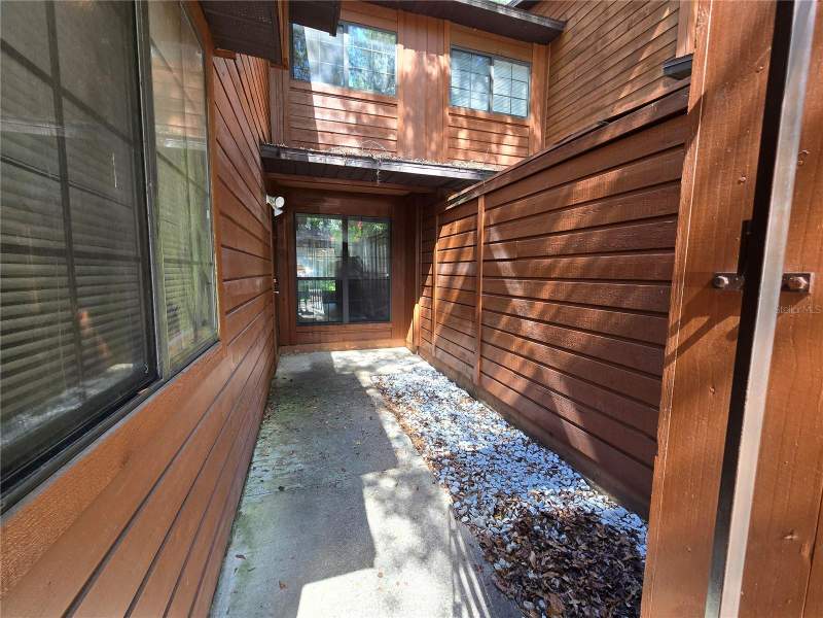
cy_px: 309
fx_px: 309
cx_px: 412
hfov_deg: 106.2
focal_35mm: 13
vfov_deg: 89.9
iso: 64
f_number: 2.2
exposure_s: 1/120
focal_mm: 2.2
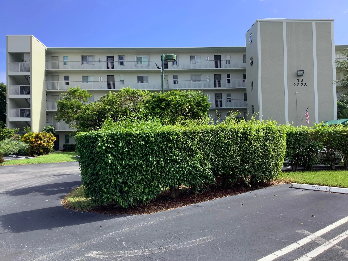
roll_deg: +0.8
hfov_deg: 58.4
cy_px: 130
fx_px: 312
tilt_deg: +1.6
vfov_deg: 45.4
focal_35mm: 31
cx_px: 174
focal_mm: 3.3
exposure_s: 1/684
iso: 25
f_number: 2.4
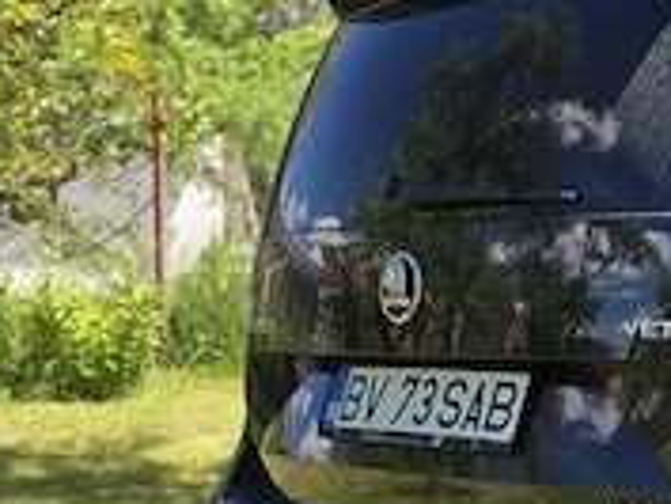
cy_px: 368
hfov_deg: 21.5
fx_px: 1513
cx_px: 970
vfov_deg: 18.8
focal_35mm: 78
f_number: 1.7
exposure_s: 1/307
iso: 12
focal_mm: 6.3
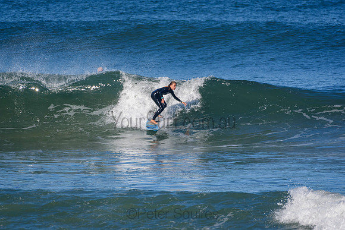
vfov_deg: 1.8
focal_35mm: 750
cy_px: 115
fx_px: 7189
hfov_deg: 2.7
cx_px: 172
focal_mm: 500
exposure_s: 1/2000
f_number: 5.6
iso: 360
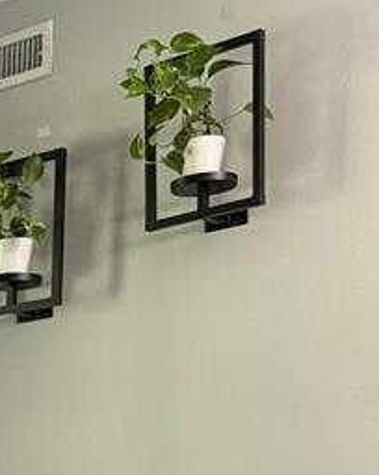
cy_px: 725
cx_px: -450
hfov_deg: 12.0
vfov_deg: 16.0
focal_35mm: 110
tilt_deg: -4.5
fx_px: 1546
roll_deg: -0.1
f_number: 1.78
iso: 500
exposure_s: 1/60
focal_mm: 6.76
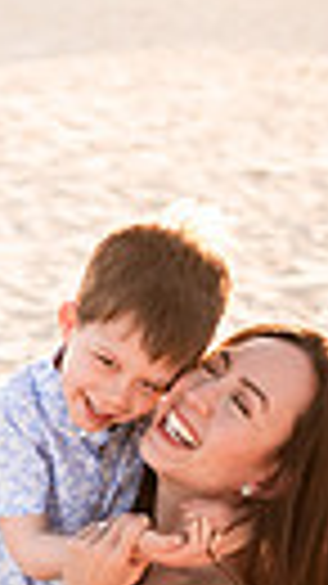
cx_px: -202
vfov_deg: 16.3
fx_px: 1966
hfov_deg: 9.2
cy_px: 666
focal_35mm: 127
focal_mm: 35
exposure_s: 1/2500
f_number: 1.8
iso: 100
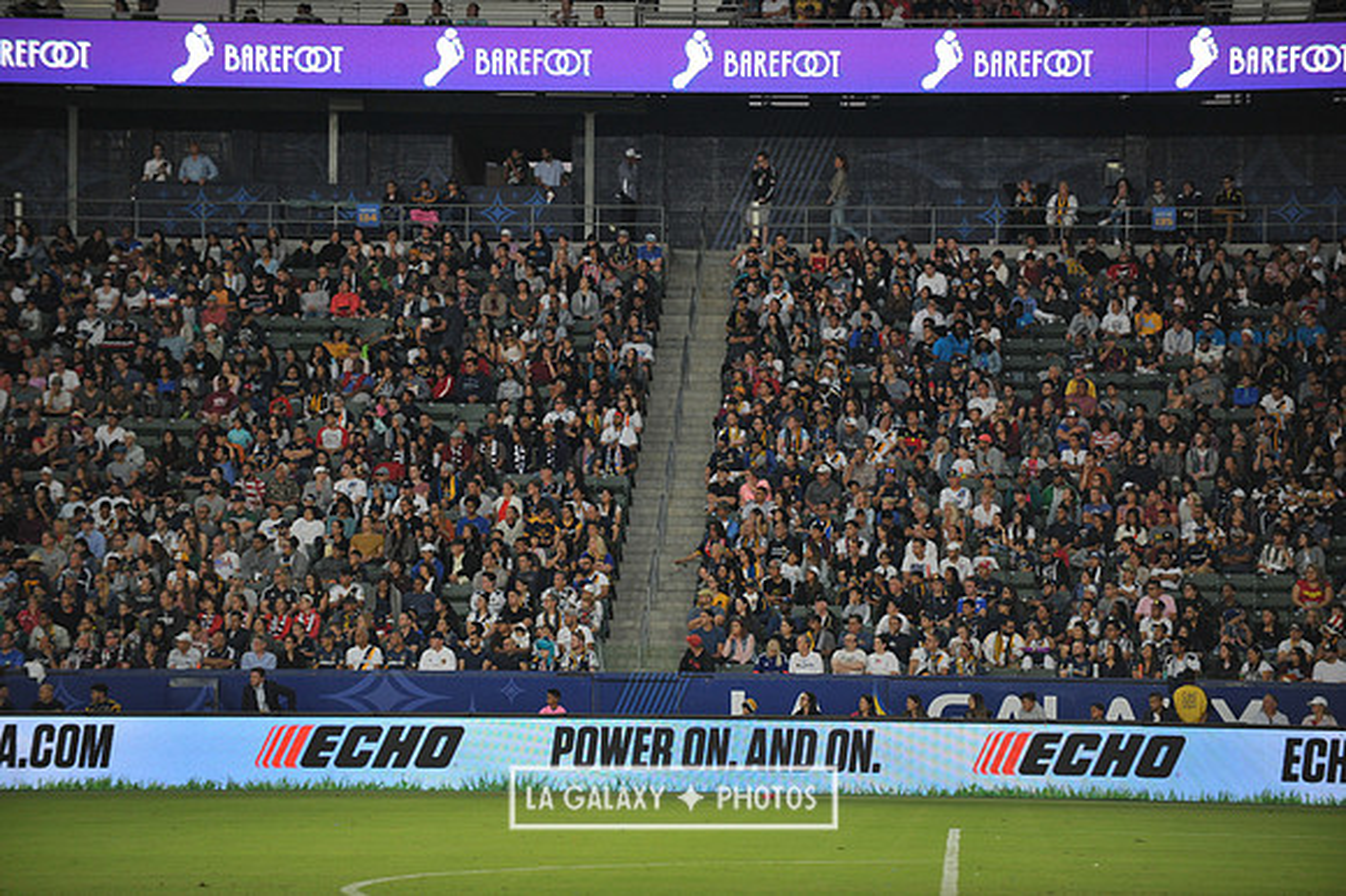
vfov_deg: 8.1
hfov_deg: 12.1
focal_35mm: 170
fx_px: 6352
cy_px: 448
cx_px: 673
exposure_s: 1/1000
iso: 1250
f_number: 2.8
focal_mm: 170
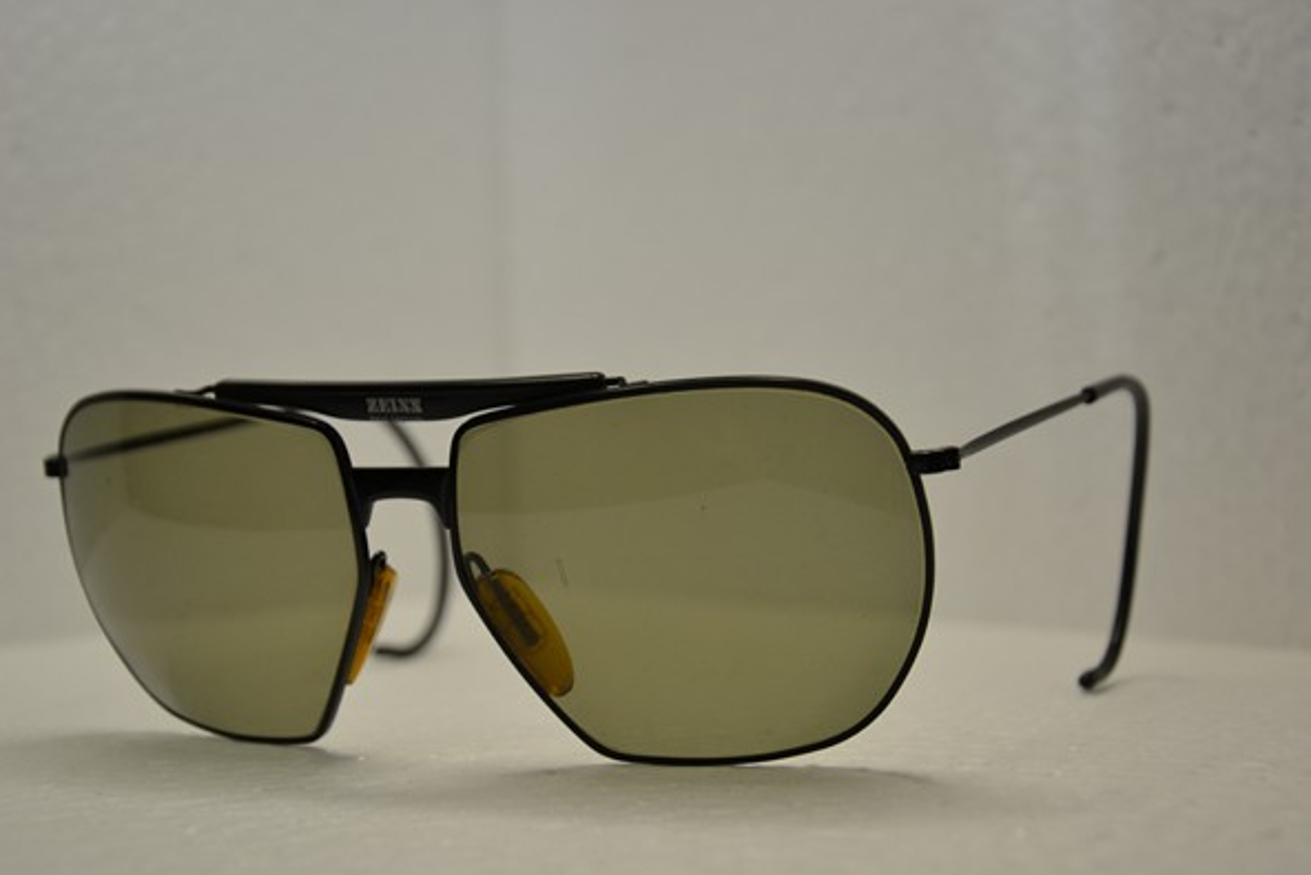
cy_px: 441
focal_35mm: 76
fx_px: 2768
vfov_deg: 18.0
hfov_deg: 26.6
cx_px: 651
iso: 400
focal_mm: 50
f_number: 5
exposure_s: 1/80
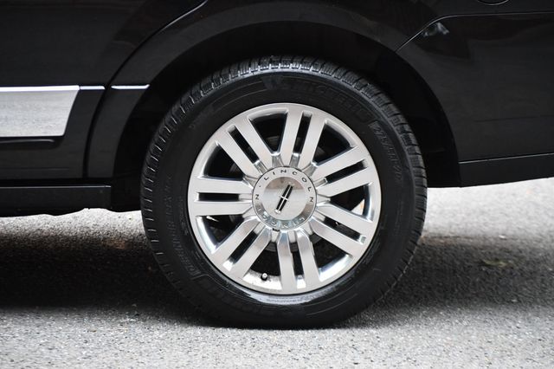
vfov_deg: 8.3
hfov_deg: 12.5
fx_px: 2538
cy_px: 184
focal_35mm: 165
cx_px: 277
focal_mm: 110
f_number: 4.8
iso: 2800
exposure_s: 1/125
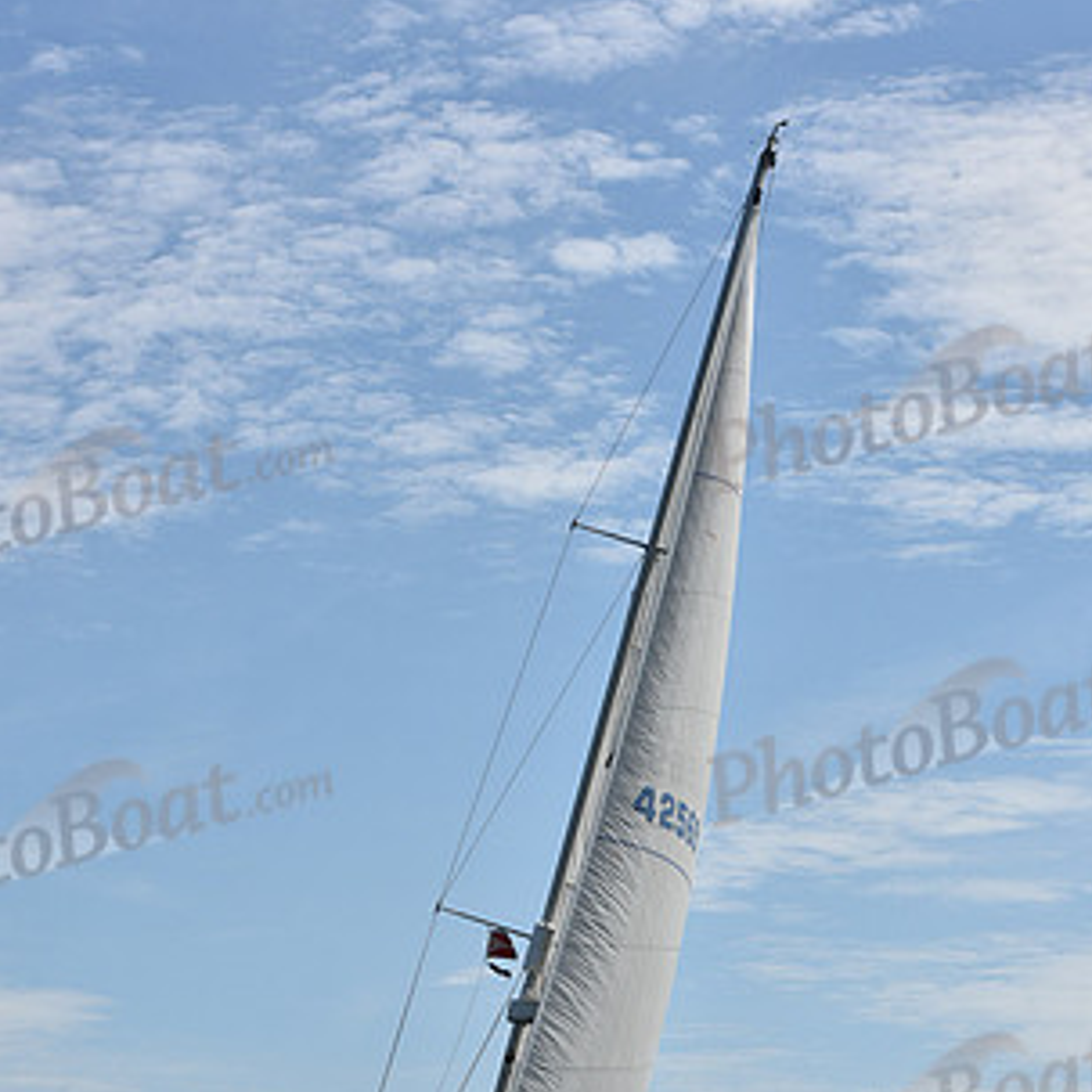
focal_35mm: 114
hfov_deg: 15.3
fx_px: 4069
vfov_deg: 15.1
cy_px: 973
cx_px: 521
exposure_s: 1/1000
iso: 320
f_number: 13
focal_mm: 70
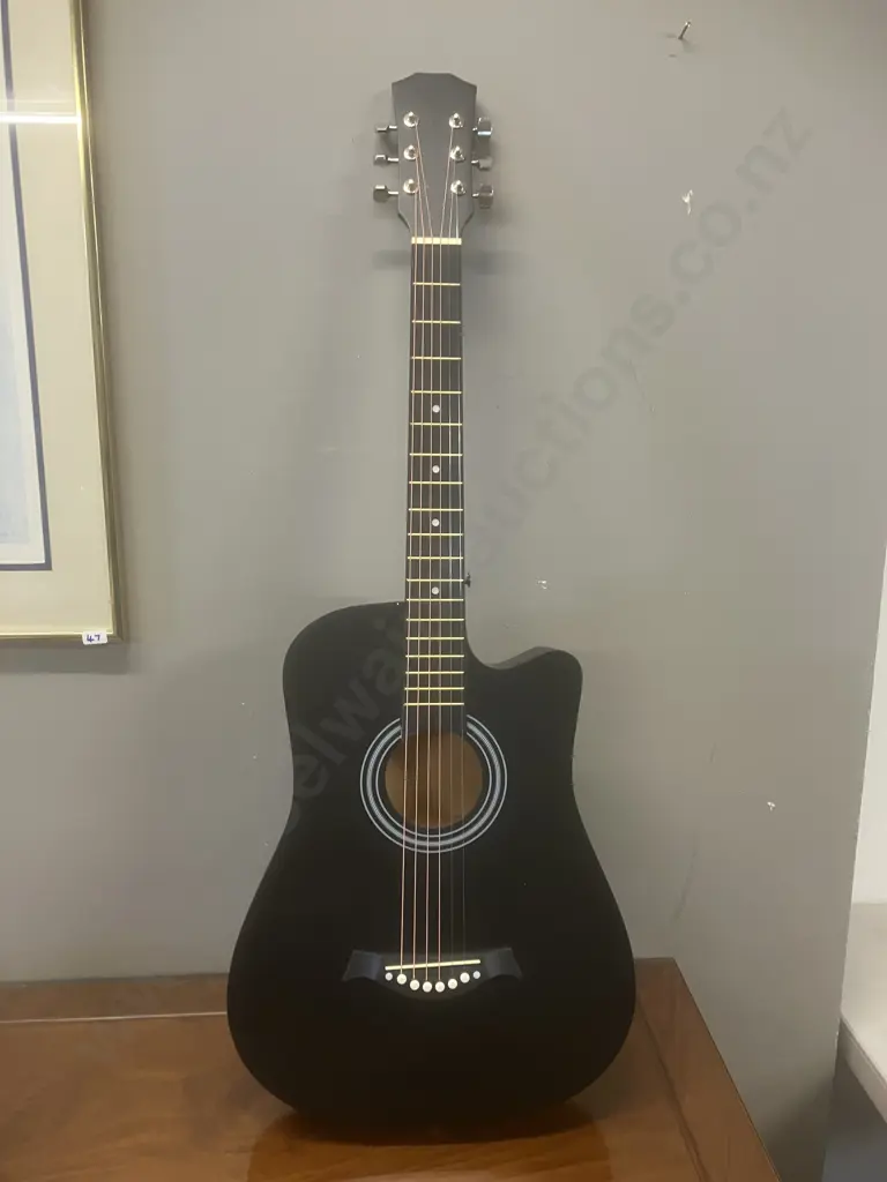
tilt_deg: -11.2
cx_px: 444
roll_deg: +0.7
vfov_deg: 63.4
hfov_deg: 49.7
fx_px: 957
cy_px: 591
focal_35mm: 28
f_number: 1.8
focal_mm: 3.99
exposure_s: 1/50
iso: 200
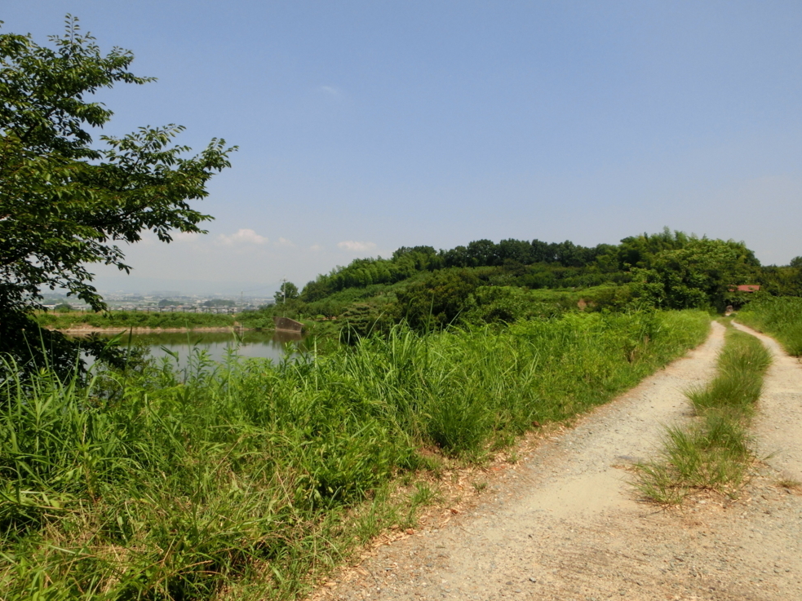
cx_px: 416
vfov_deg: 54.9
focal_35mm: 25
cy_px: 297
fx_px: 579
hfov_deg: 69.4
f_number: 7.9
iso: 80
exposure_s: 1/250
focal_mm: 4.24
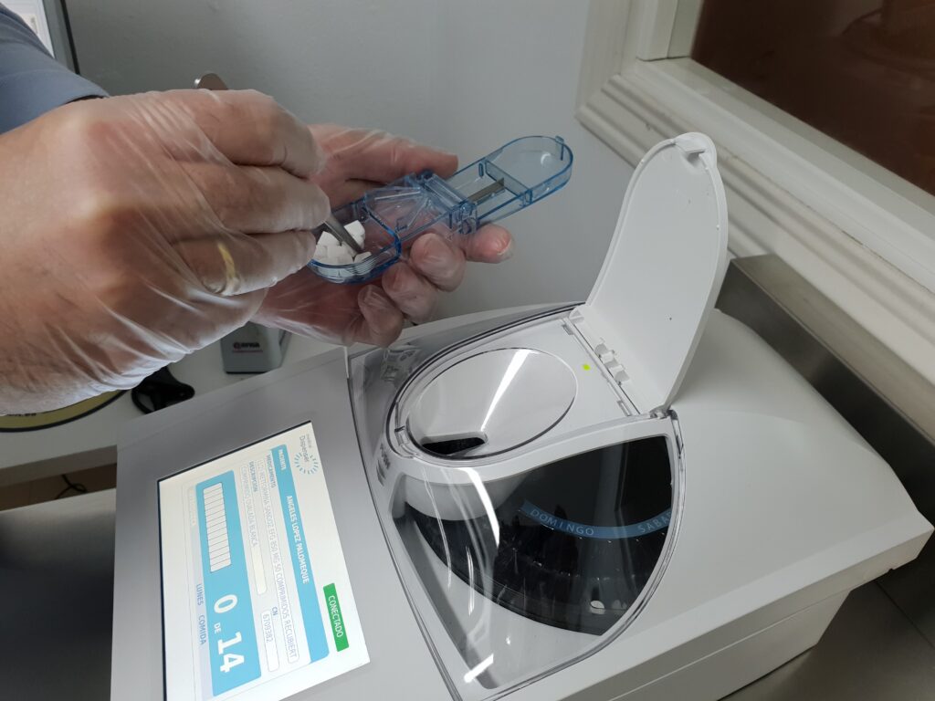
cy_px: 350
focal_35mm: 26
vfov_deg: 53.1
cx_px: 468
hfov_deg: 67.3
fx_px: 702
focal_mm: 4.3
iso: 160
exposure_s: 1/50
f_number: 2.4
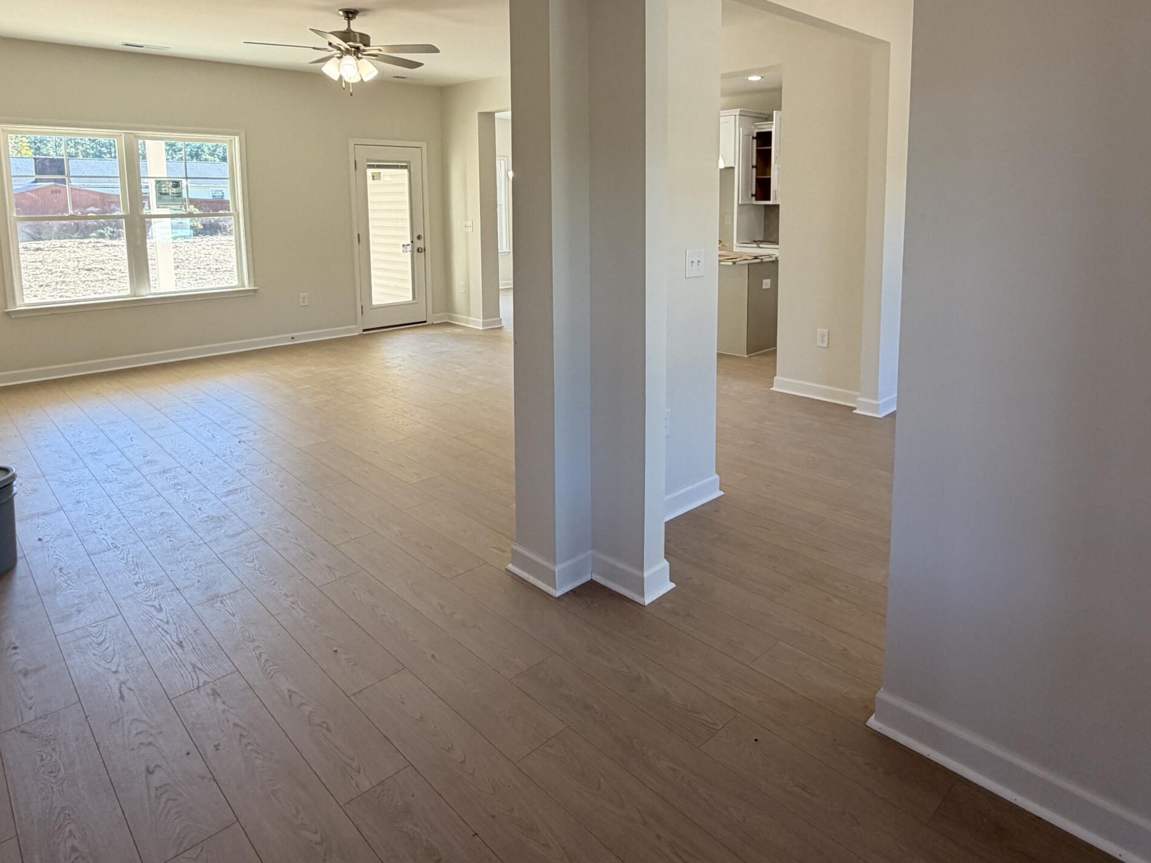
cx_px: 592
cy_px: 280
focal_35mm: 22
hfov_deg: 76.4
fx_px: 732
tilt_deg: -7.1
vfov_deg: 59.5
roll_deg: +0.2
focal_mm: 2.22
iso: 100
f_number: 2.2
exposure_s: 1/120
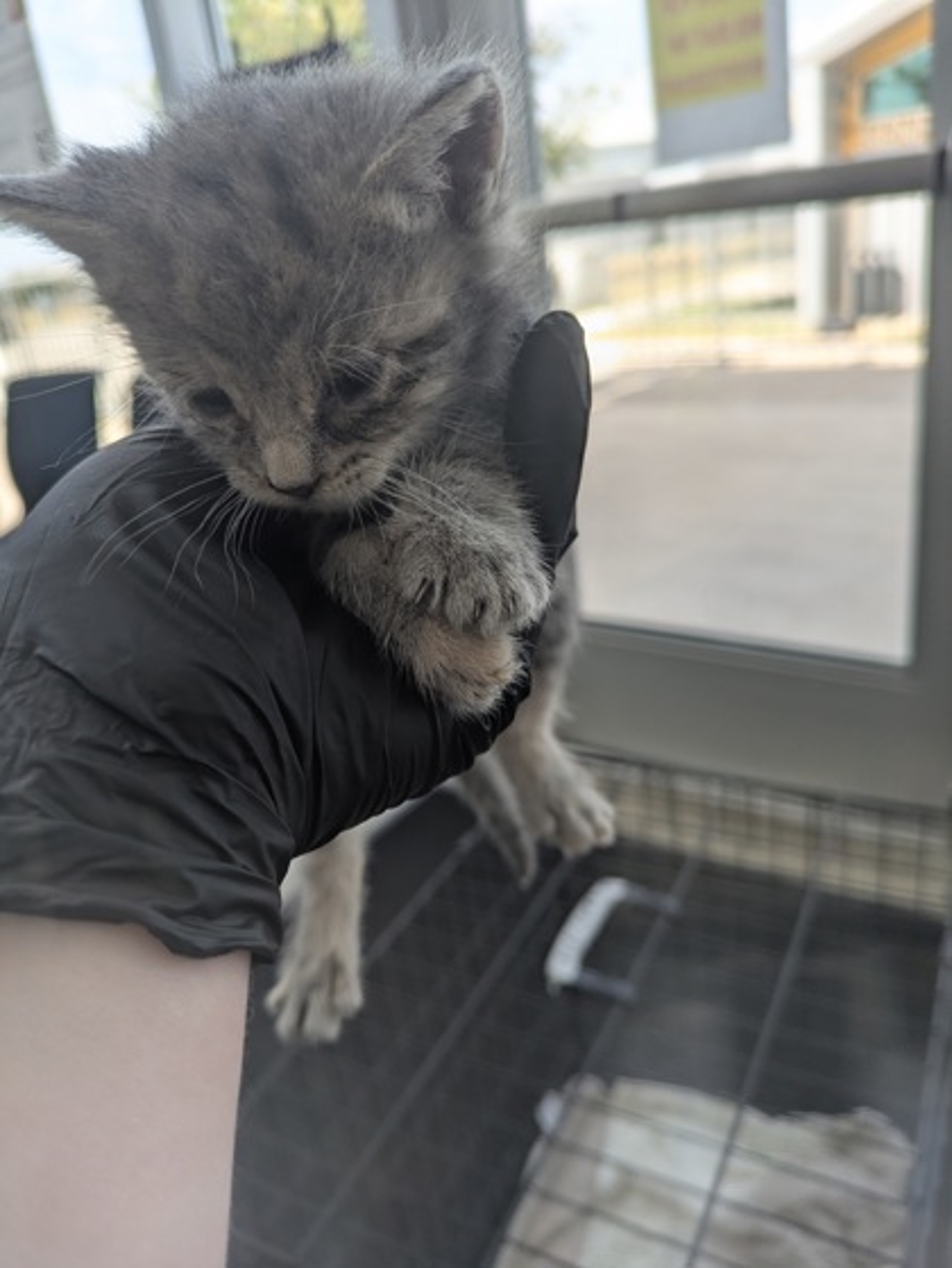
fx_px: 916
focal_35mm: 25
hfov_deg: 54.9
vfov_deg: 69.4
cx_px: 476
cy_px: 634
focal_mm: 5.43
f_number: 1.89
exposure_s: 1/295
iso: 45
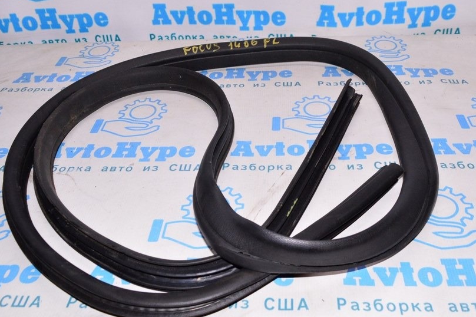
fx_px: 502
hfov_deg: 50.6
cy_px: 141
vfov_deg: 35.0
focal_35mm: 38
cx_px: 263
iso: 1600
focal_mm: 20
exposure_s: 1/200
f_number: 8
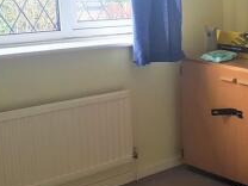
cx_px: 293
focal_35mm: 73
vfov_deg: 20.2
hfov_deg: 24.3
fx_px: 523
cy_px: 82
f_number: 1.7
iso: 64
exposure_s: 1/100
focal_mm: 4.2
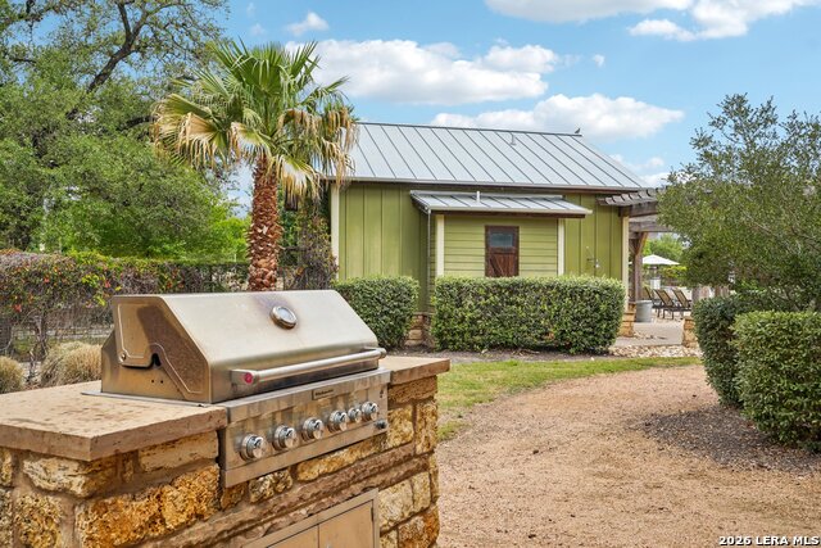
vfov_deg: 40.6
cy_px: 274
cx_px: 410
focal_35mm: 32
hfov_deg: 58.0
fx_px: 741
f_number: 8
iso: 100
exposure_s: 1/160
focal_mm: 32.5
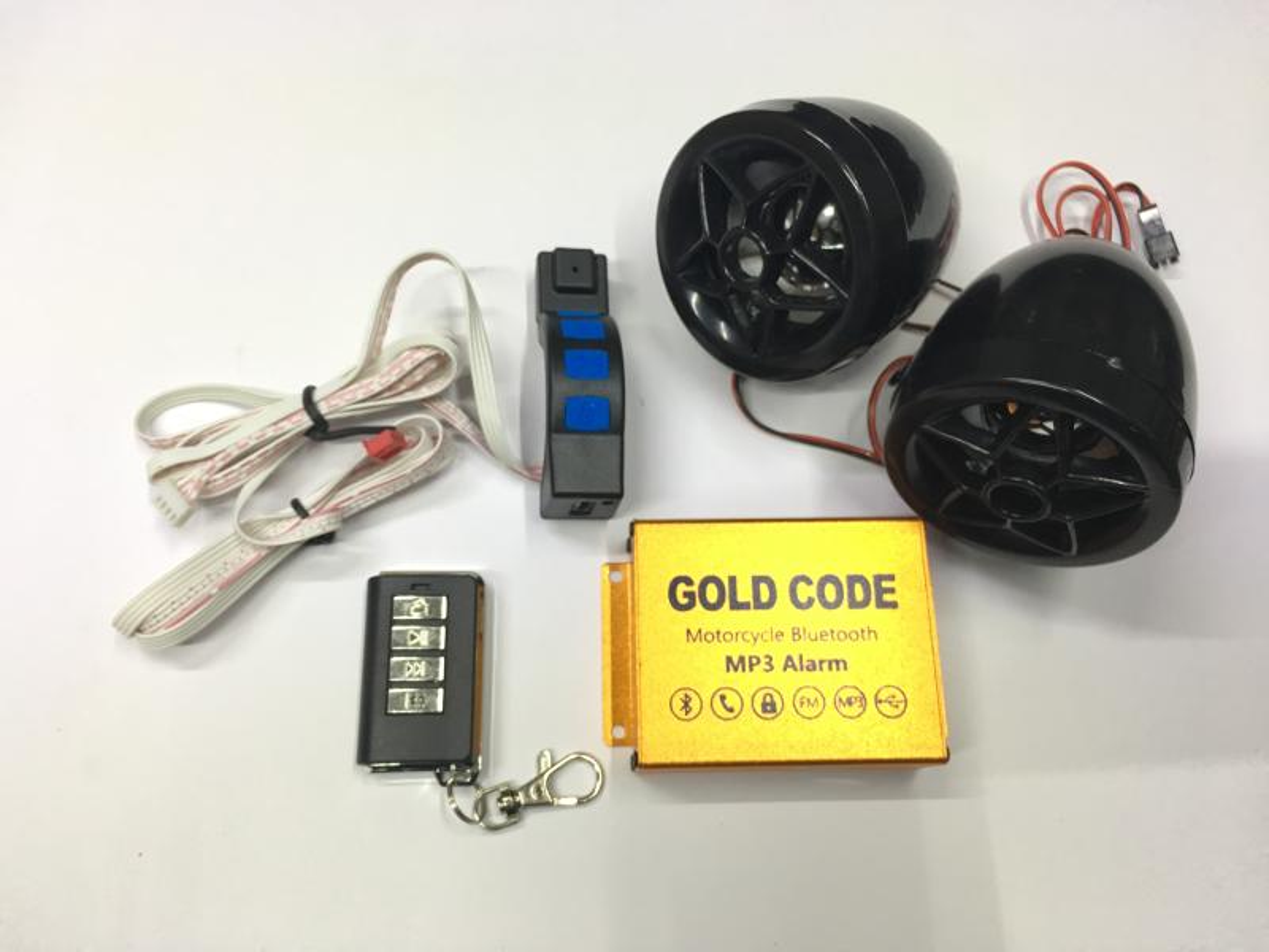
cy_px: 476
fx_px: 1063
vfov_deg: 48.2
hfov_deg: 61.7
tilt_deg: -71.5
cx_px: 634
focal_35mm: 29
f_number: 2.2
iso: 100
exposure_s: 1/30
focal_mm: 4.15
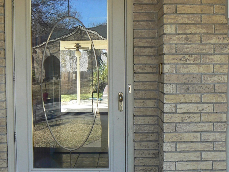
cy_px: 90
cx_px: 117
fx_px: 450
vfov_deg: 21.6
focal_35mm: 68
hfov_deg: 28.6
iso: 80
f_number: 5
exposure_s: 1/100
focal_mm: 6
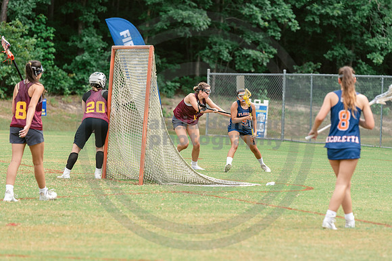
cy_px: 137
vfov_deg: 5.9
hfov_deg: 8.8
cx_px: 230
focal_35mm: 235
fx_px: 2556
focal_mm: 200
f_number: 4
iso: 250
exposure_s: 1/1000
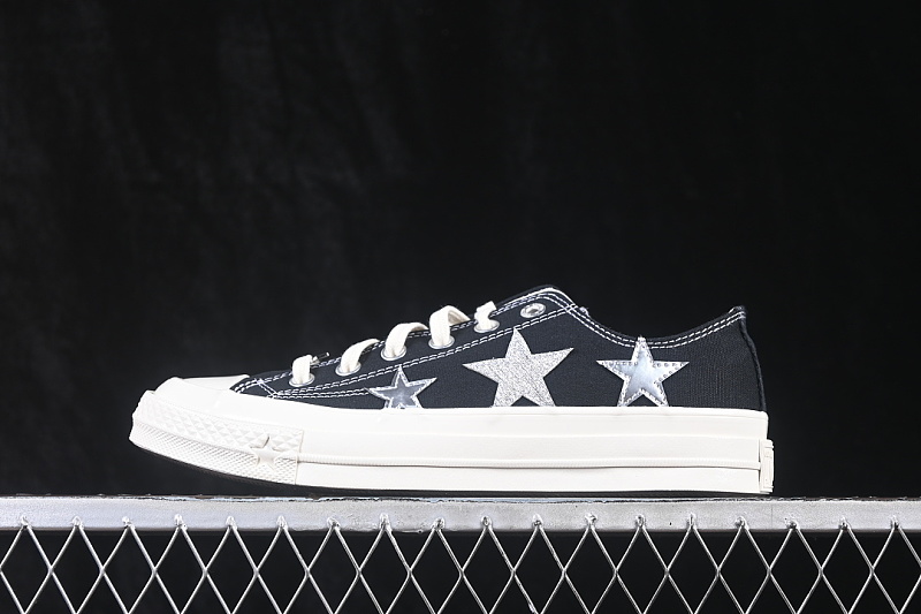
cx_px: 460
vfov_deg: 18.2
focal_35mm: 75
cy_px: 307
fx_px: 1918
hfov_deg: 27.0
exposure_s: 1/60
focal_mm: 50
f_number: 6.3
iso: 160
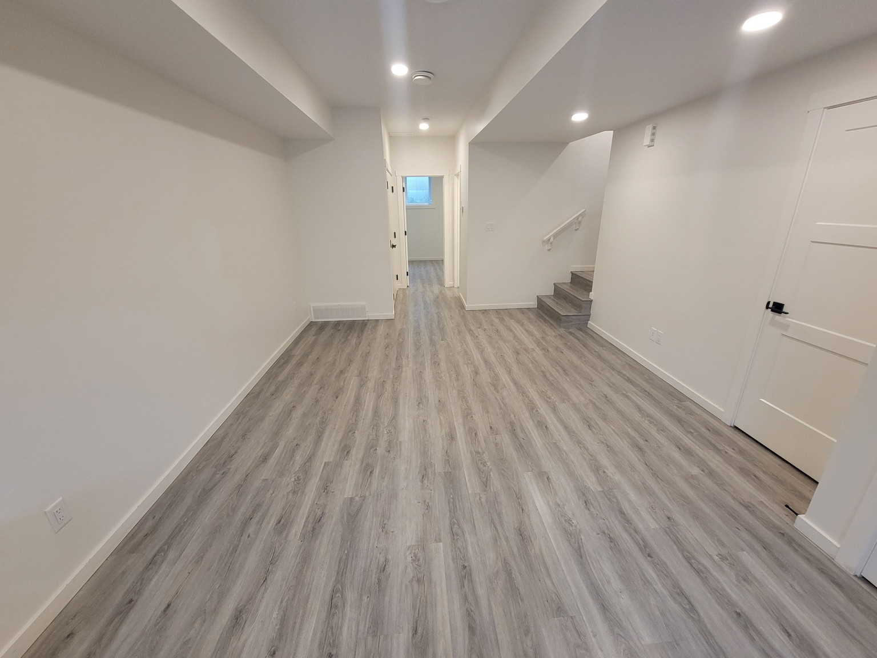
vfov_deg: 89.9
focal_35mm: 13
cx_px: 438
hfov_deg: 106.2
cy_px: 329
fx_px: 329
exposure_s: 1/60
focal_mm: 2.2
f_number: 2.2
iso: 320
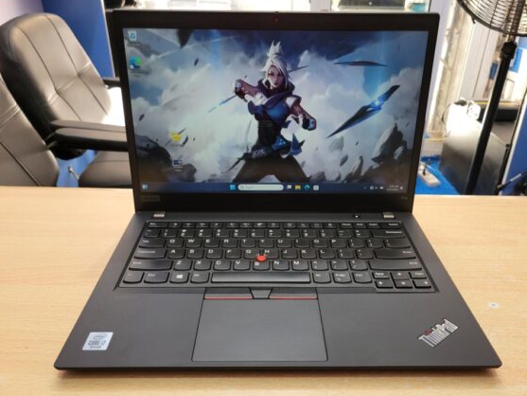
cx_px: 275
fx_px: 426
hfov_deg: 63.4
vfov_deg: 49.8
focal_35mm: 28
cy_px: 206
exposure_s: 1/40
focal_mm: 5.4
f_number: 1.8
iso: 200
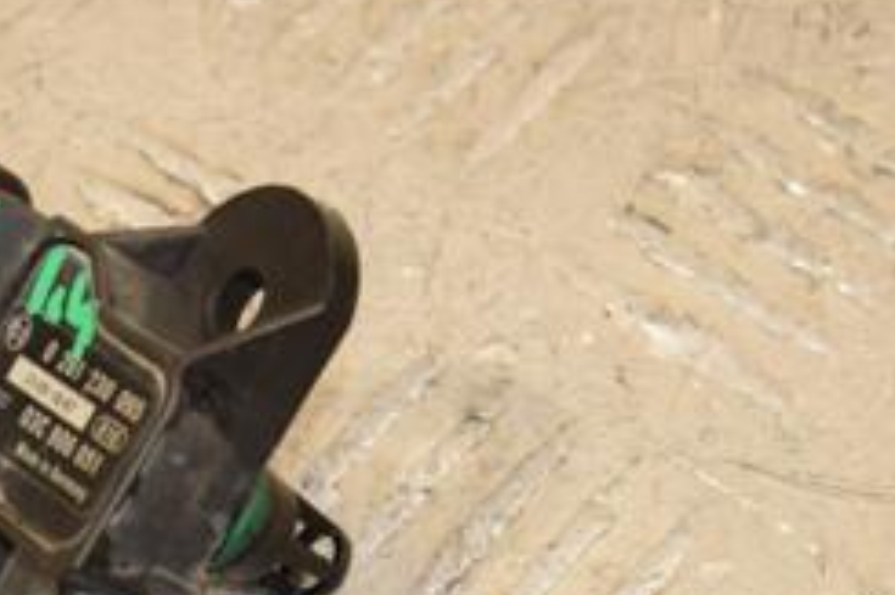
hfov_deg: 6.2
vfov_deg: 4.1
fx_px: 8223
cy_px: 383
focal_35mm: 331
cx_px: 7
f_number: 6.3
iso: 800
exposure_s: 1/200
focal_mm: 90
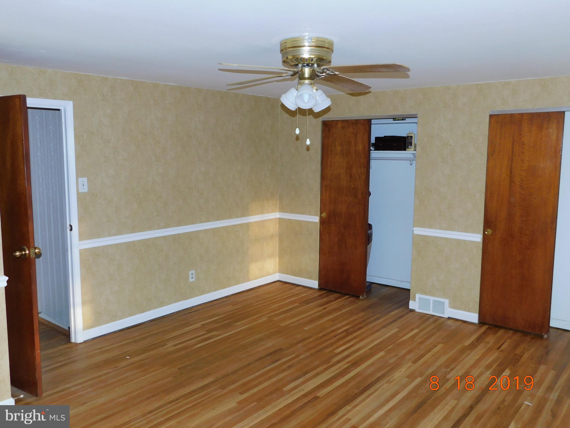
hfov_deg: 60.0
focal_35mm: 30
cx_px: 285
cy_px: 214
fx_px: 494
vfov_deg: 46.8
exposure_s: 1/30
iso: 200
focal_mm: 5.3
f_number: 3.2
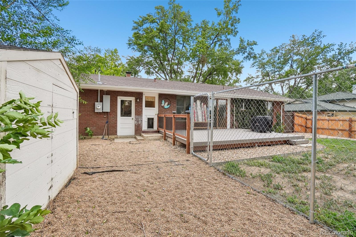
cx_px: 178
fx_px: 148
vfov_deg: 77.3
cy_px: 118
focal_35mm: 15
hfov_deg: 100.4
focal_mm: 10
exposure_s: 1/160
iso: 400
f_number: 8
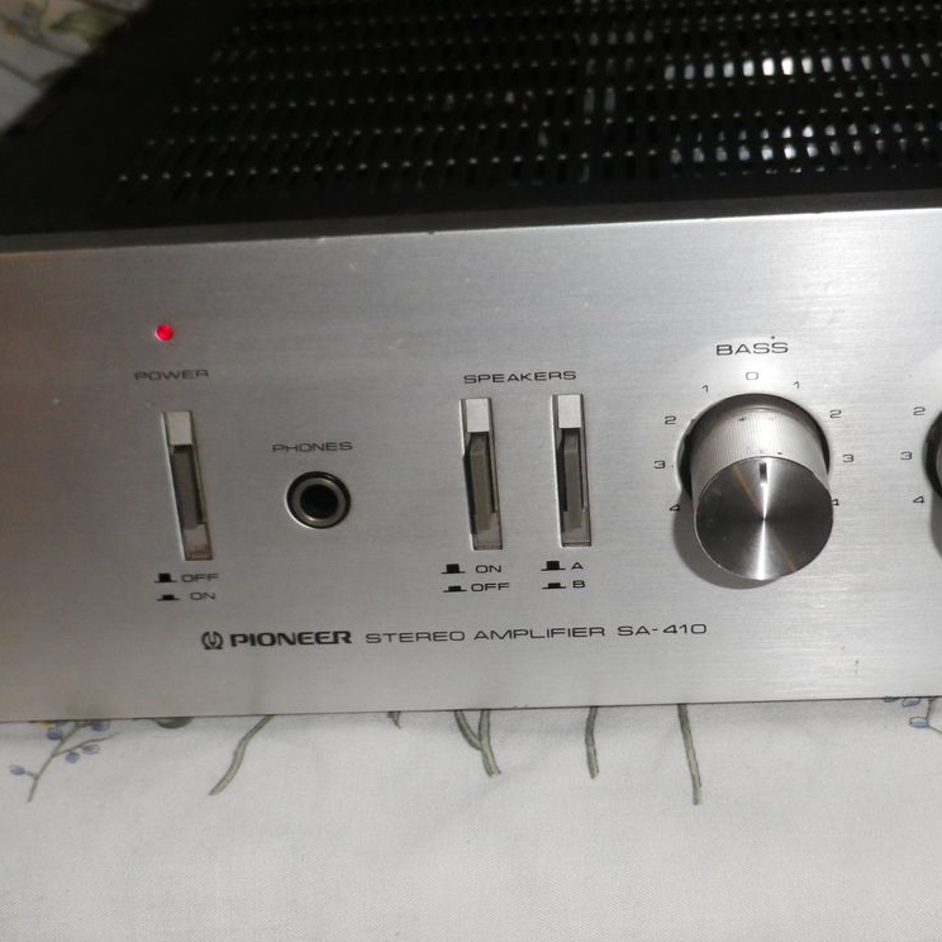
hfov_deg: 27.3
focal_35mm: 63
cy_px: 470
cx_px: 494
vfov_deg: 27.3
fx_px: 1940
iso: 400
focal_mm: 9.5
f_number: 4.4
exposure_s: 1/60
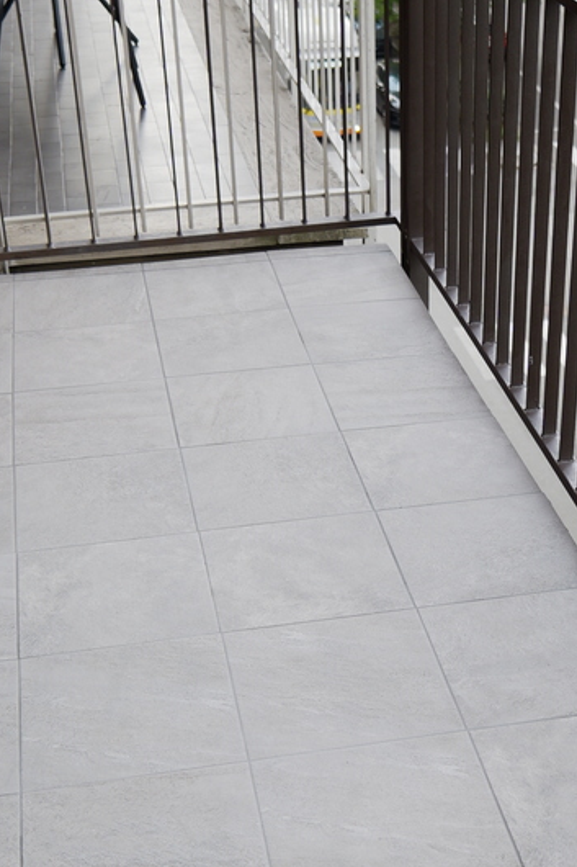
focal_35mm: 58
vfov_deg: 34.2
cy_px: 569
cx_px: 343
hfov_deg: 23.3
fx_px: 1395
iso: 200
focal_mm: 20
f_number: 3.5
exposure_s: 1/125
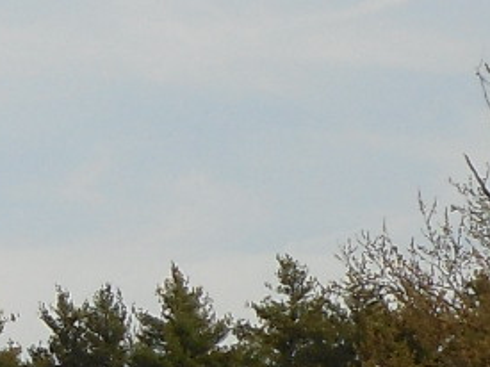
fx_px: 5900
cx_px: -333
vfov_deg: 3.6
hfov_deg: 4.7
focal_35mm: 417
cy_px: 200
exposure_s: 1/500
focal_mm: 9.98
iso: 80
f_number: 3.6
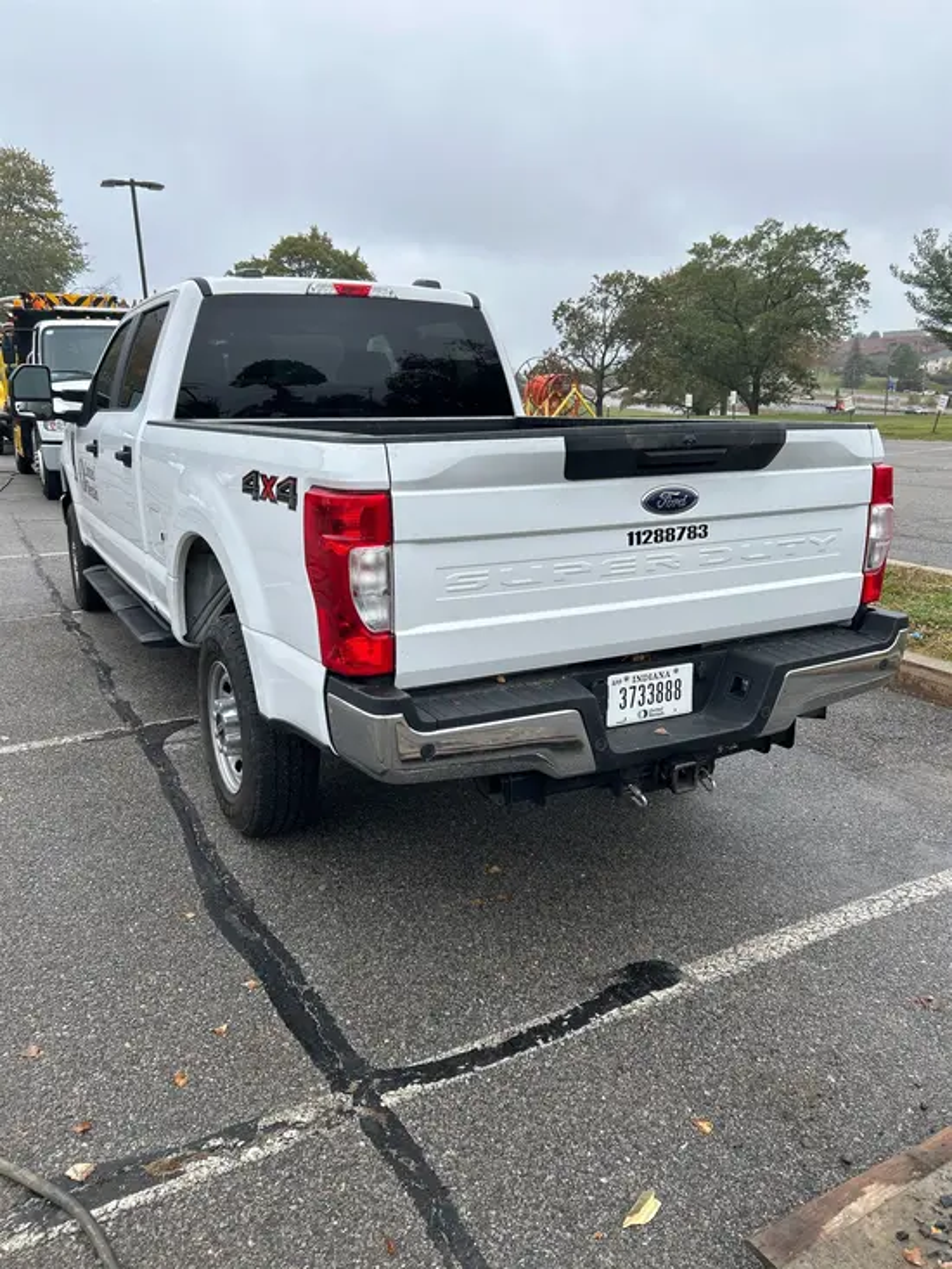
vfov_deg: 67.3
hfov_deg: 53.1
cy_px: 634
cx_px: 476
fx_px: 953
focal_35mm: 26
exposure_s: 1/1280
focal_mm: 5.7
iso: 50
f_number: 1.5
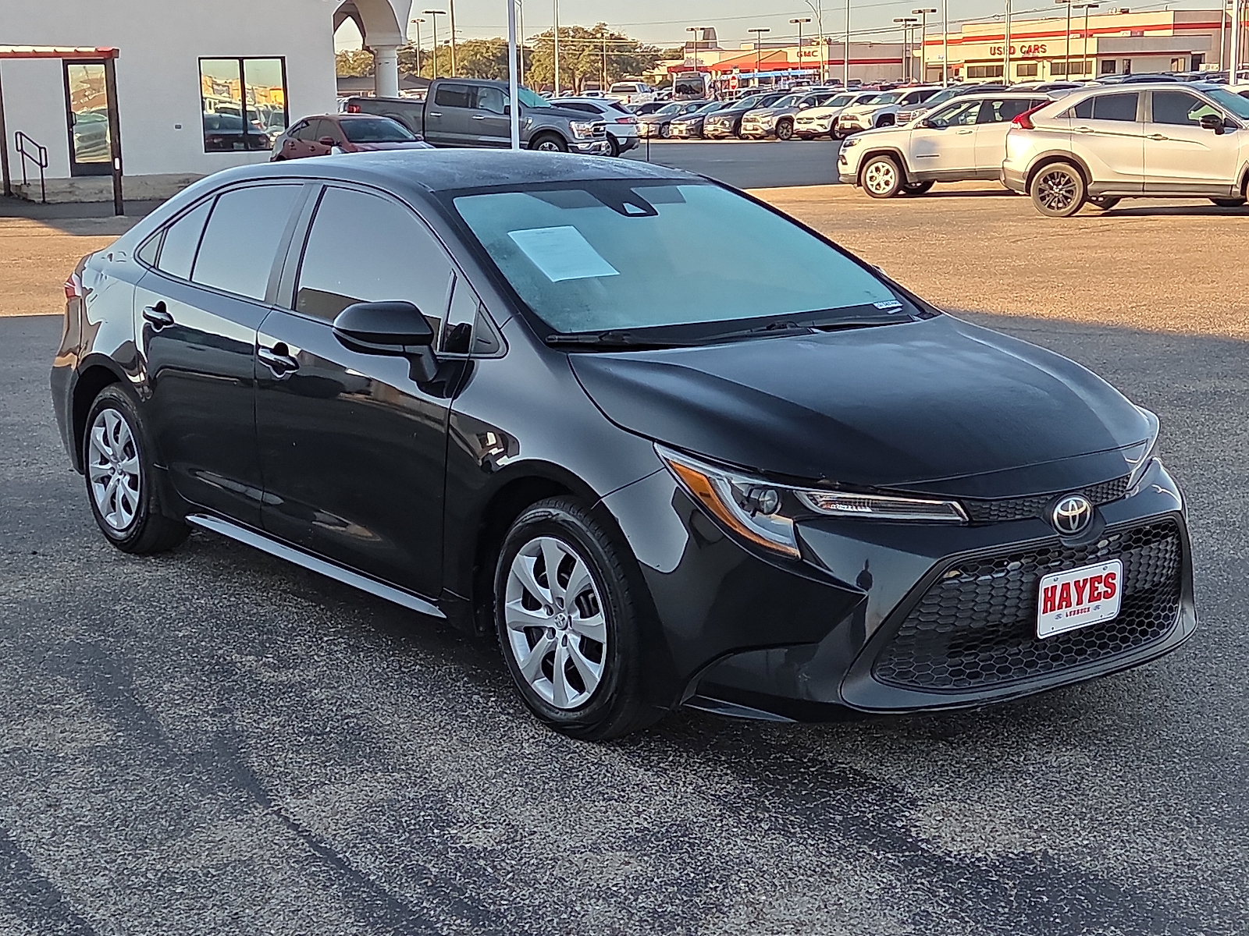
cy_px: 468
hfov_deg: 34.9
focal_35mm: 55
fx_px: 1984
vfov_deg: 26.6
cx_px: 624
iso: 25
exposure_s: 1/714
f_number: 1.8
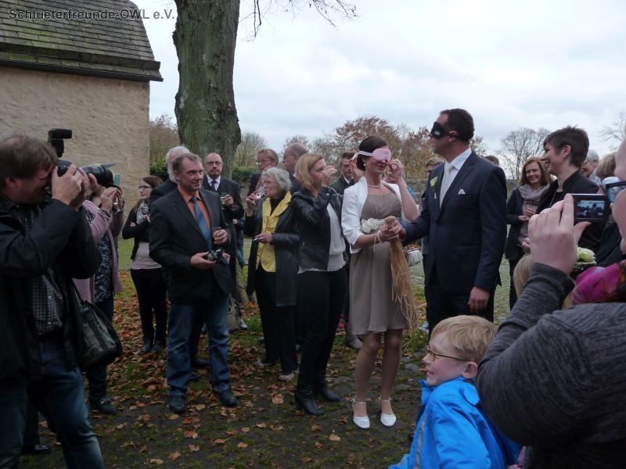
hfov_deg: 60.0
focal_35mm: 30
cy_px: 234
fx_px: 543
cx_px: 313
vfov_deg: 46.8
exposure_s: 1/50
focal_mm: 5
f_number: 3.4
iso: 160
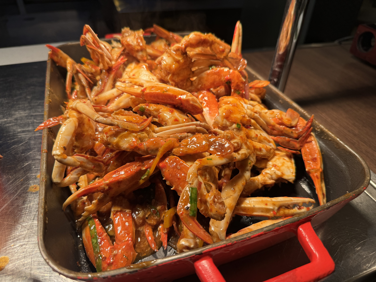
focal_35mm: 24
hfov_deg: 71.6
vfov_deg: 56.8
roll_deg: -1.7
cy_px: 141
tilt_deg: -38.5
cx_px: 188
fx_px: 261
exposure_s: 1/142
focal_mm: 6.86
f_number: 1.78
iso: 64
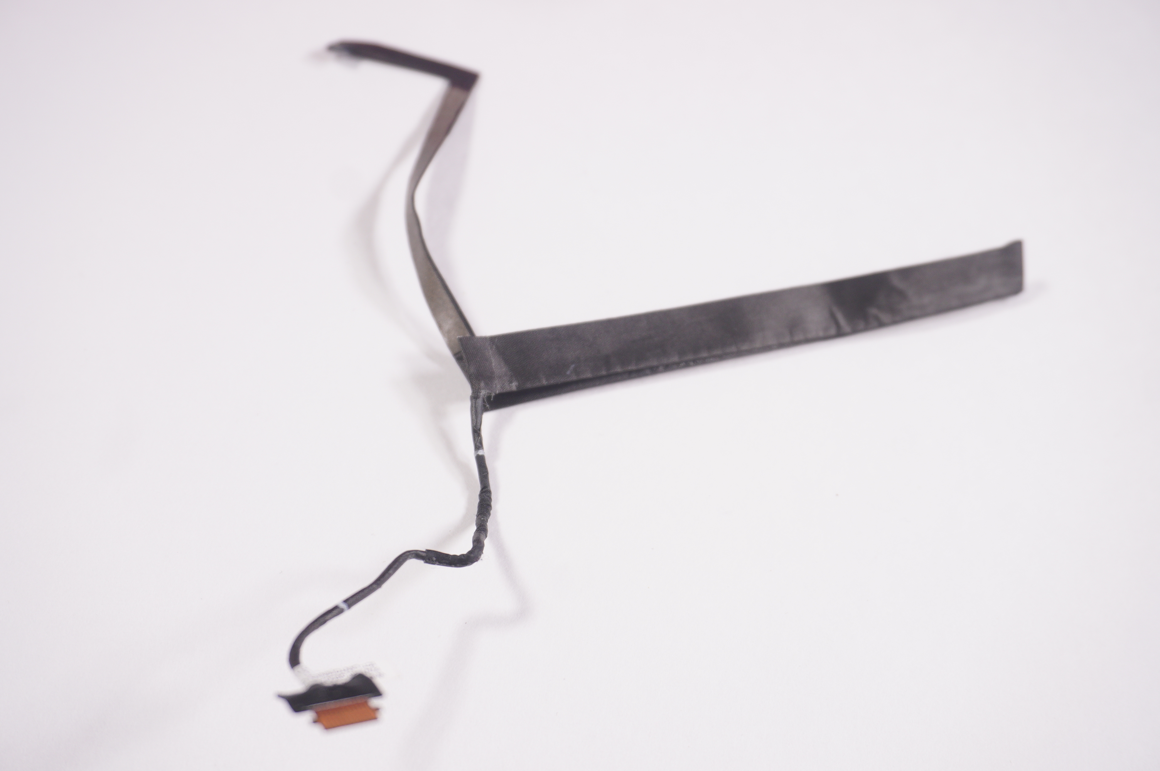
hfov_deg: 46.4
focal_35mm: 42
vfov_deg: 31.8
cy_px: 386
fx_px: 1352
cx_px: 580
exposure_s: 1/160
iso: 250
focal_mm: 28
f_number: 5.6
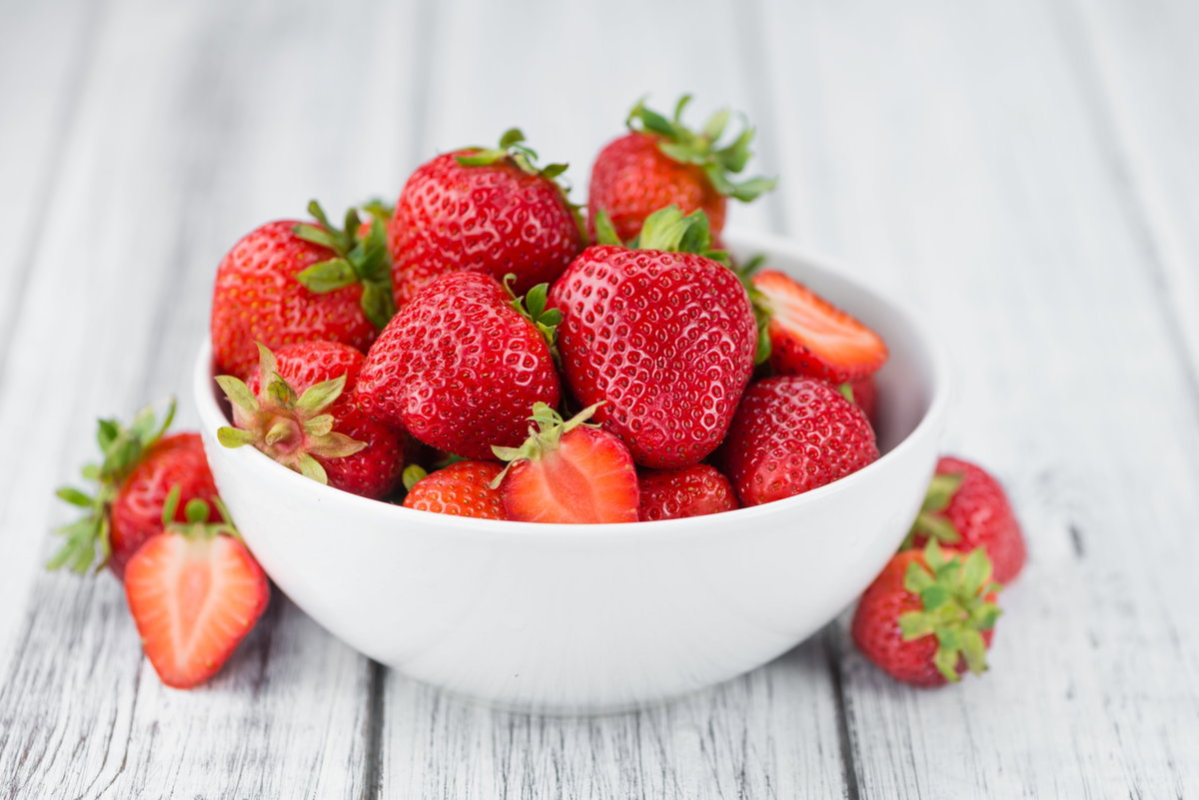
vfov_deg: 13.1
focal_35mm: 105
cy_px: 400
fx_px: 3498
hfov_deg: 19.4
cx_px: 600
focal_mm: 105
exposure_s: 1/100
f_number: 6.3
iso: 250
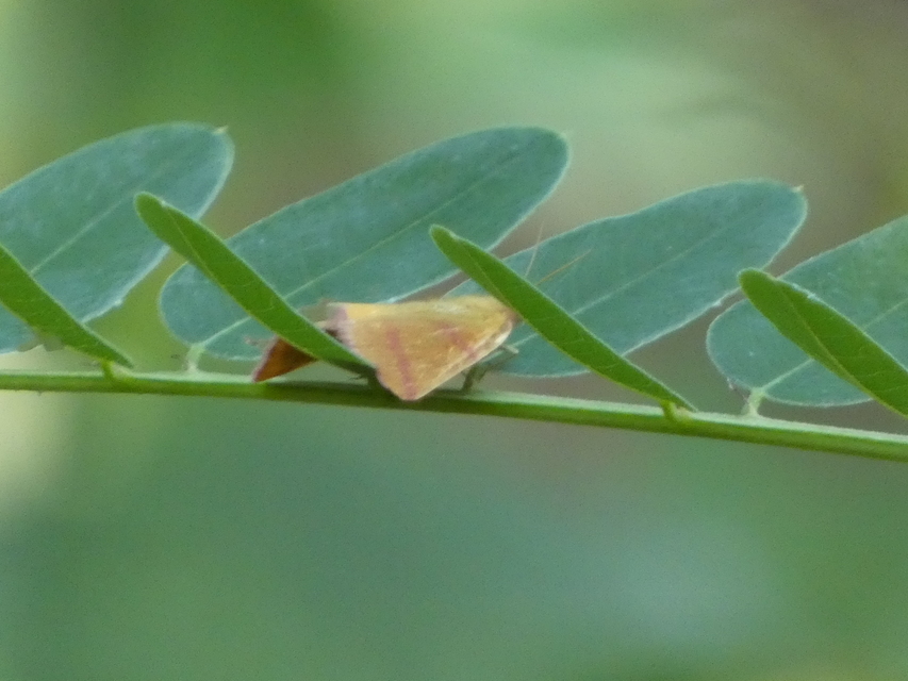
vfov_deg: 1.2
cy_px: 340
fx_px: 31481
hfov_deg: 1.7
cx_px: 454
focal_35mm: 1200
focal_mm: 215
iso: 640
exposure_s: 1/125
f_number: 5.9
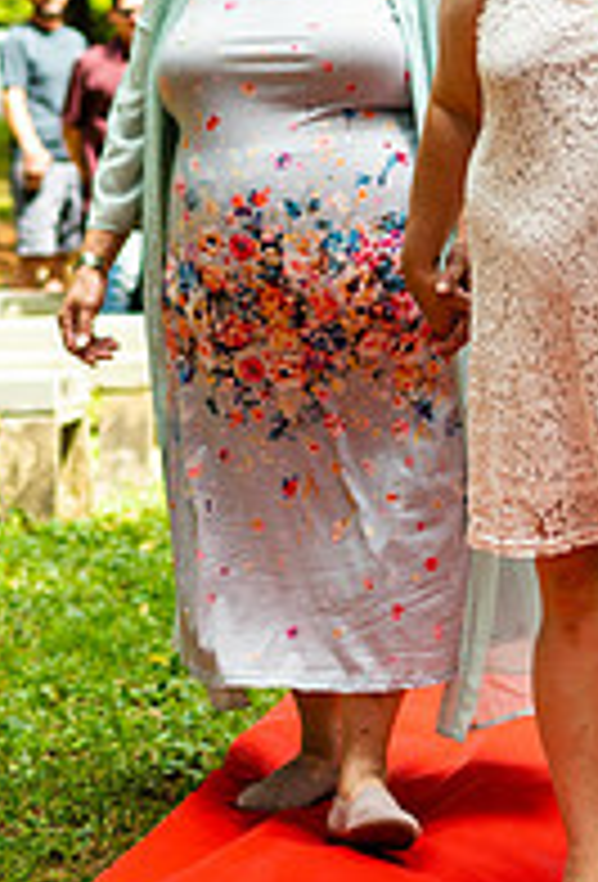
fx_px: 2954
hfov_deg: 11.5
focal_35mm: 120
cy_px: 117
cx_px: 551
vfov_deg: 16.8
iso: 80
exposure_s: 1/1000
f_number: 2
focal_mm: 35
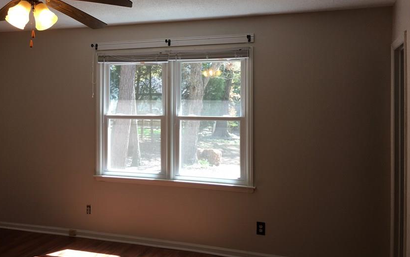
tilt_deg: +2.1
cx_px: 160
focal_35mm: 38
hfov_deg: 51.1
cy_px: 103
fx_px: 425
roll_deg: -0.8
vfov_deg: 33.5
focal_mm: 4.15
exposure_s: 1/40
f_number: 2.2
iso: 25
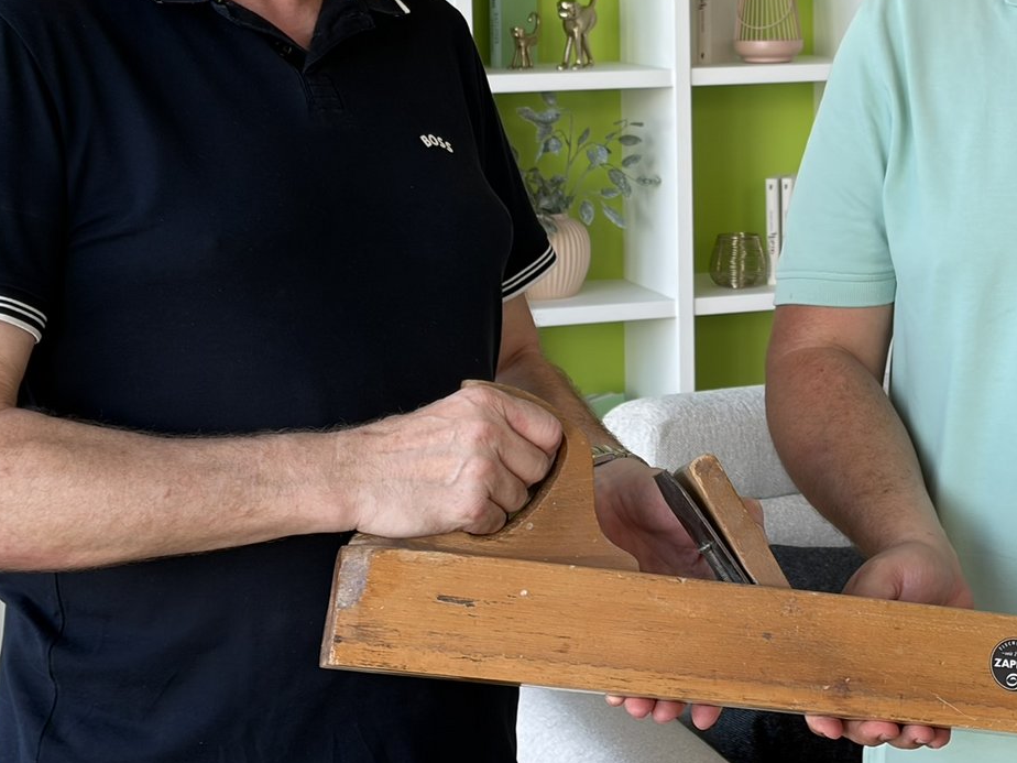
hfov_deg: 21.5
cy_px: 134
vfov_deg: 16.3
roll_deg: +1.0
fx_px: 2644
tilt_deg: -4.6
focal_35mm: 90
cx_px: 798
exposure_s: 1/121
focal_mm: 5.96
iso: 32
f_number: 1.6
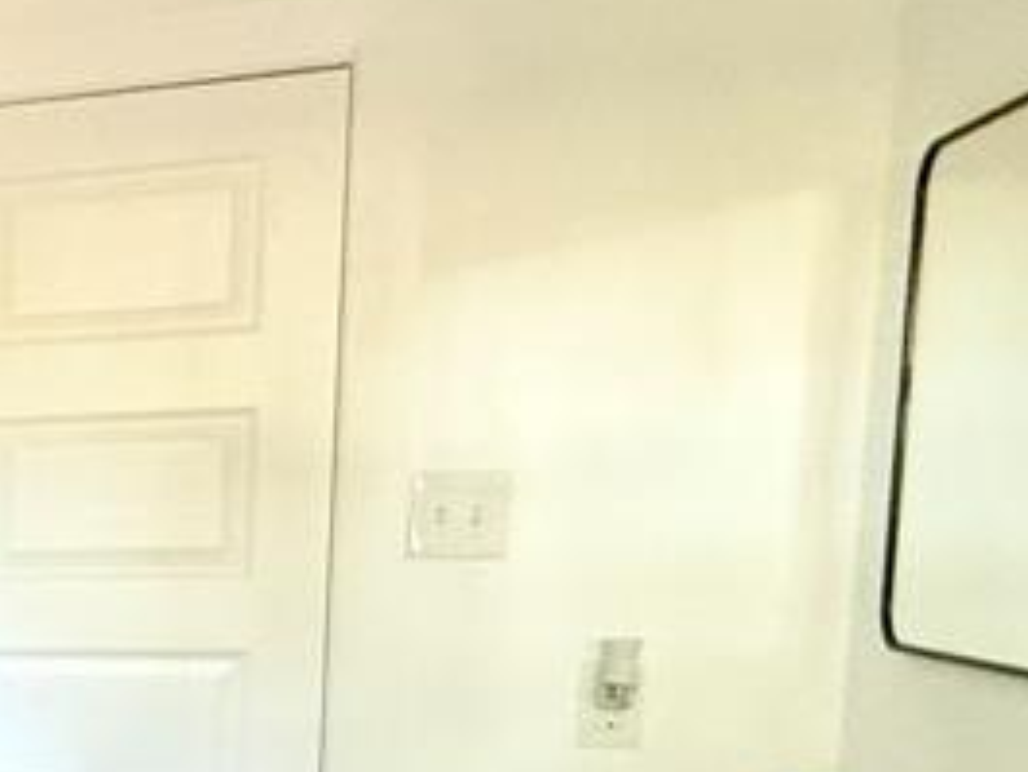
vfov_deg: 25.9
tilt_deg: -8.0
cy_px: 747
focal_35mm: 54
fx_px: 1604
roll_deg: +1.4
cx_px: -442
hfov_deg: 27.1
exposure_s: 1/60
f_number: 2.2
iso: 320
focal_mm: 2.22
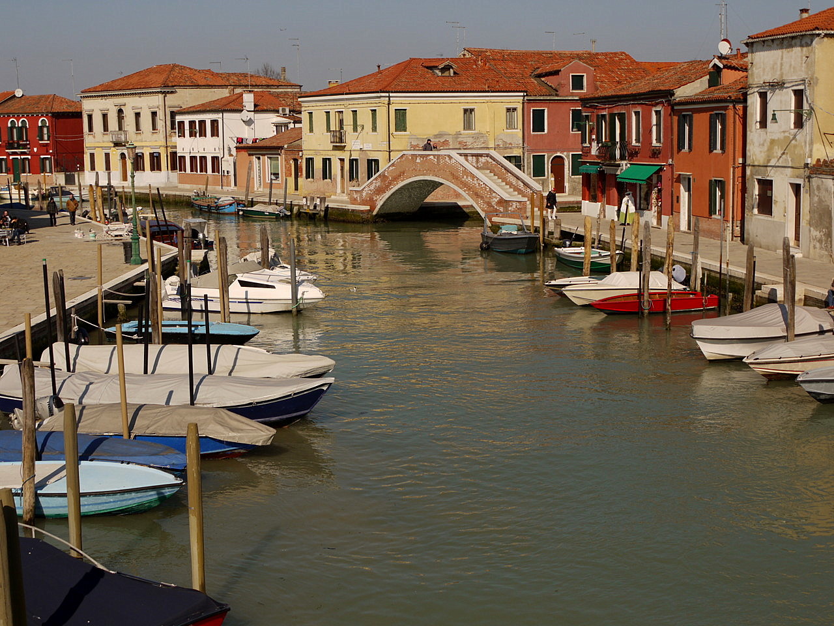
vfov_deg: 28.0
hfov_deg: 36.8
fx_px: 1253
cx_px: 417
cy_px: 313
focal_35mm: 52
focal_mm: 26
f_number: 5.6
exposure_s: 1/1300
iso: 100
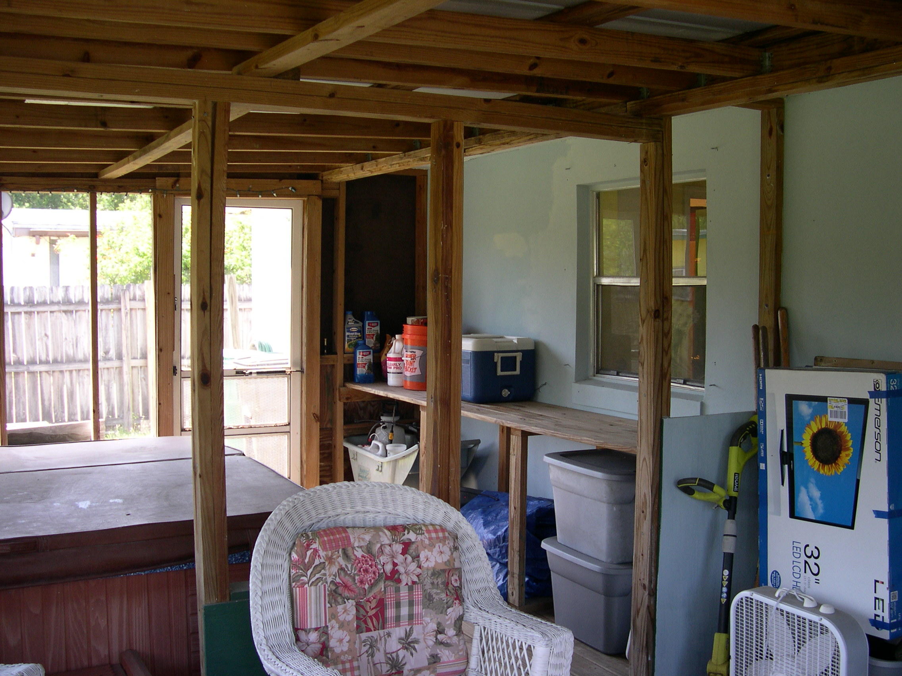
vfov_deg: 37.7
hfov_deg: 49.0
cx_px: 451
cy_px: 338
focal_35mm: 38
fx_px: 990
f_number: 2.8
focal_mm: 8
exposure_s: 1/64.3
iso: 100
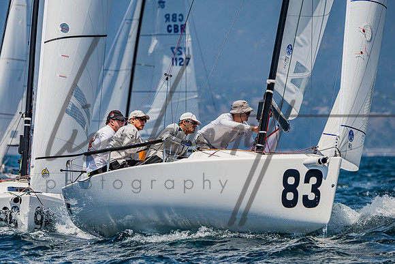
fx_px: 4693
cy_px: 182
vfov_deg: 3.2
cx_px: 145
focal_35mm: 428
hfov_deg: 4.8
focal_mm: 290
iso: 400
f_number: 6.3
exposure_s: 1/2000
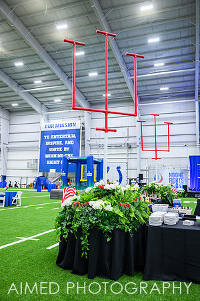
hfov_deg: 43.0
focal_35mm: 30
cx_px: 100
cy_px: 150
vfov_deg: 61.1
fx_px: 254
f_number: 2.8
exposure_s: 1/200
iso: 800
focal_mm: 30.5
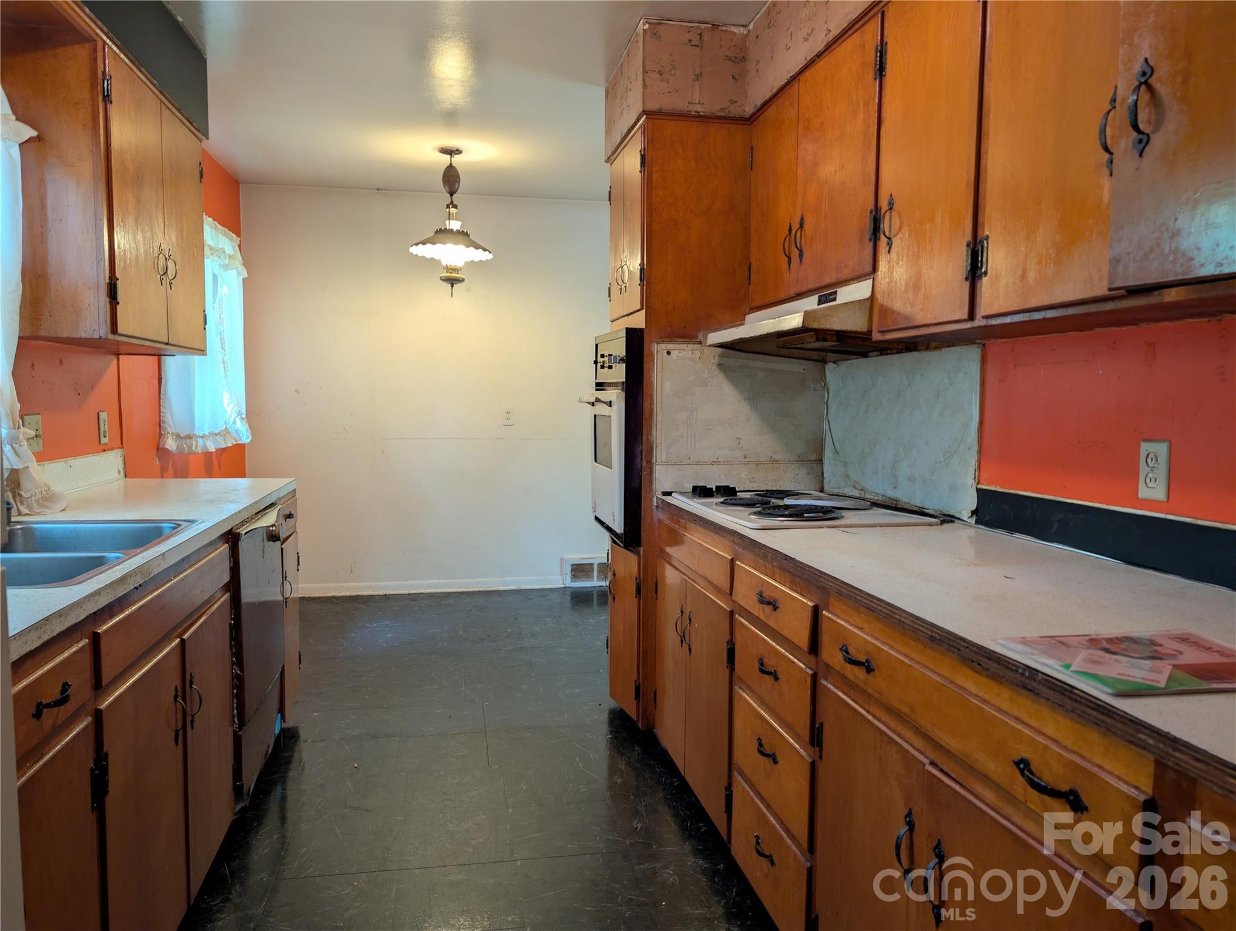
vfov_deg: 56.9
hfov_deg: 71.5
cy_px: 466
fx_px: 858
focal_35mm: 24
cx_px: 618
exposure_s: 1/24
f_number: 1.68
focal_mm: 6.9
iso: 187
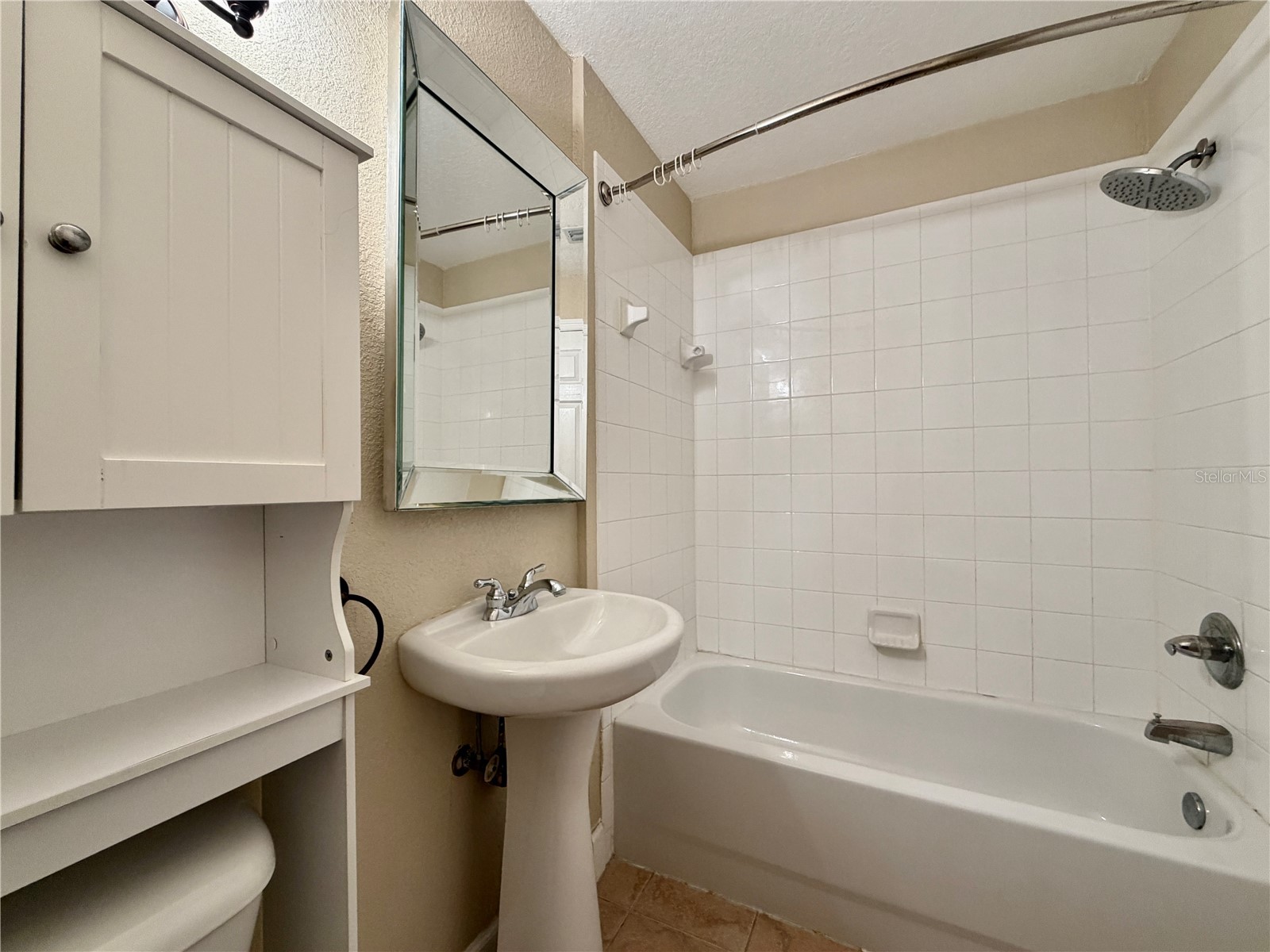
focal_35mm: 14
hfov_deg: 102.1
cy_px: 476
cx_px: 635
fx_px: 514
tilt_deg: +0.6
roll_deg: +0.6
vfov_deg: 85.7
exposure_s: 1/60
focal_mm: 2.22
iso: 250
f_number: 2.2
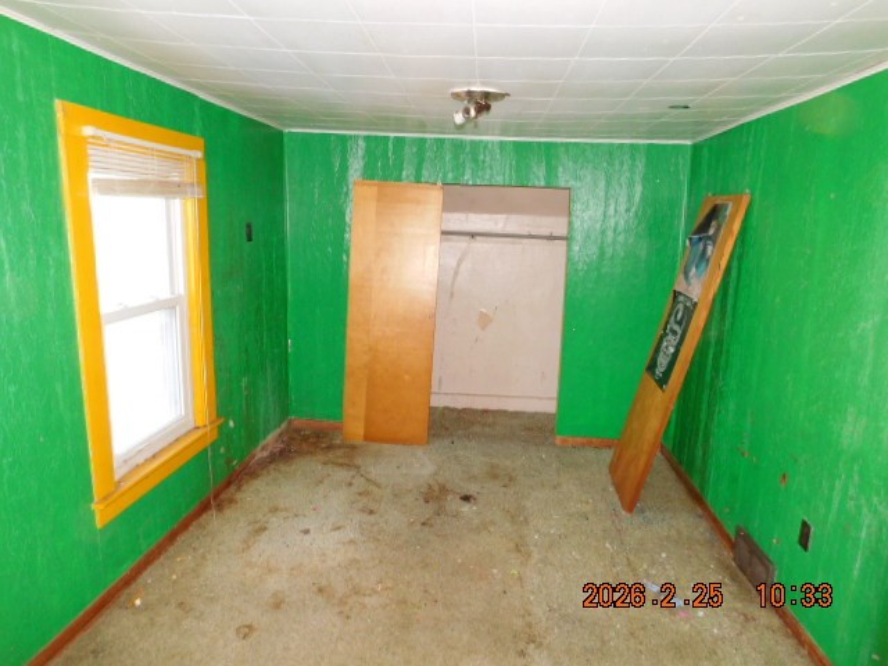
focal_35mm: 23
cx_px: 444
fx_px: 590
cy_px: 333
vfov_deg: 58.9
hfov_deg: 73.9
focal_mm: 4
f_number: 3
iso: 250
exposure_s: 1/30
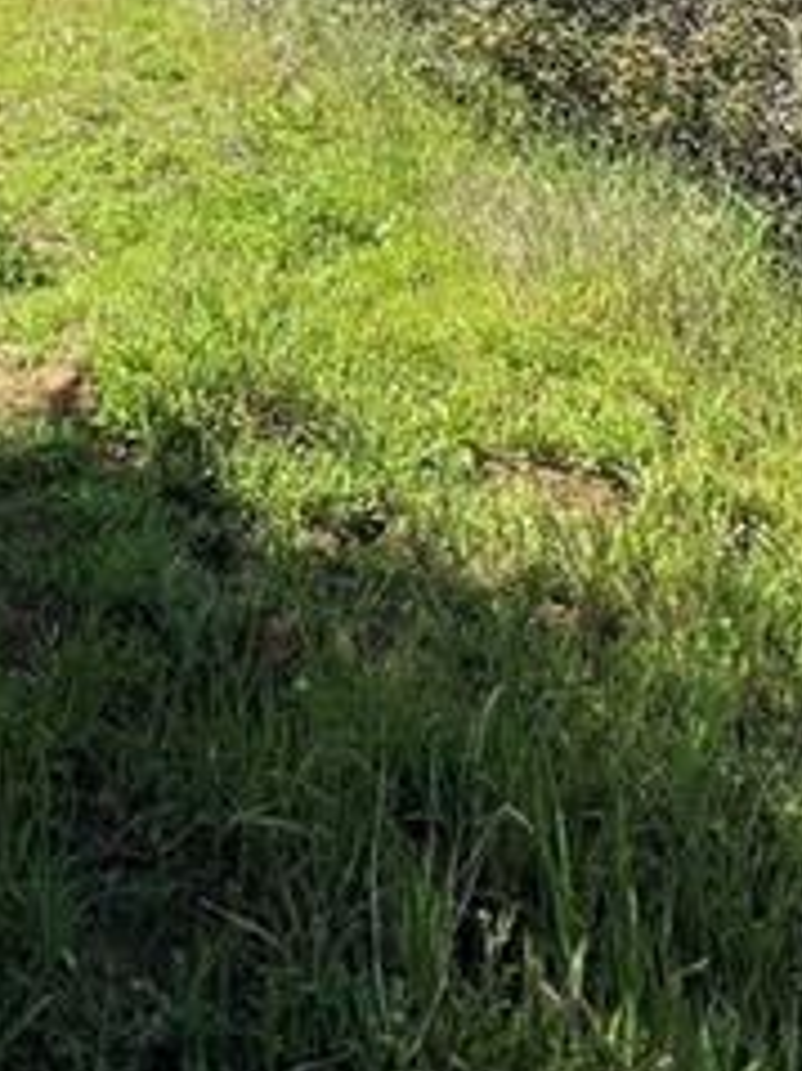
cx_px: -45
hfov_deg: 29.5
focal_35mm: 45
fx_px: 1391
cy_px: -327
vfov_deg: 31.9
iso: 50
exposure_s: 1/1949
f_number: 2.2
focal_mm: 2.22
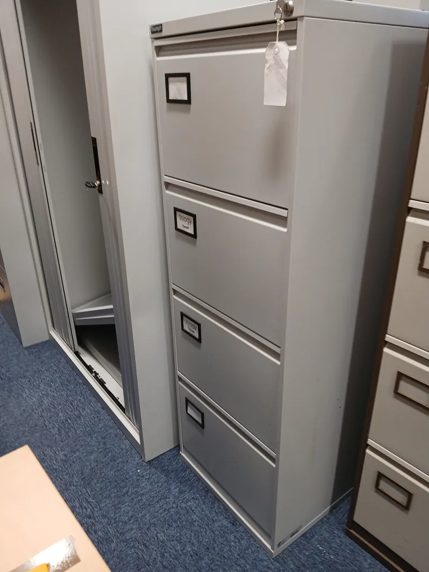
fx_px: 430
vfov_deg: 67.3
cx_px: 214
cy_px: 286
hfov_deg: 53.1
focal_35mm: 26
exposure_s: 1/50
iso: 160
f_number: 1.8
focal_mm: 3.98
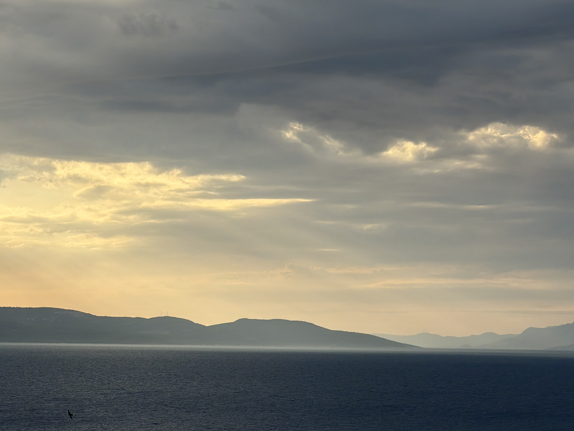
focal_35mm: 141
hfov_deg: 14.0
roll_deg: -1.0
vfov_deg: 10.5
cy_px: 196
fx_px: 2338
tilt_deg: +2.4
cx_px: 386
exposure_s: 1/631
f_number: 2.8
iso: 40
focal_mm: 16.89
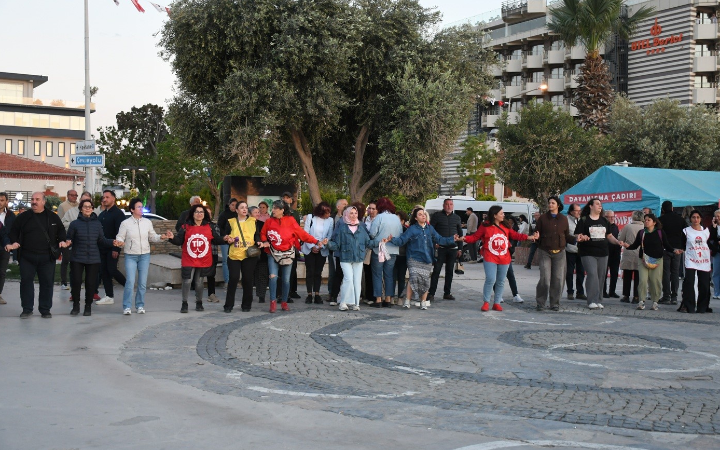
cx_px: 360
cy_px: 215
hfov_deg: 43.5
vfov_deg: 28.0
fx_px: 902
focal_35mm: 46
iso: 900
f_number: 4
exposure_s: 1/125
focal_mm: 30
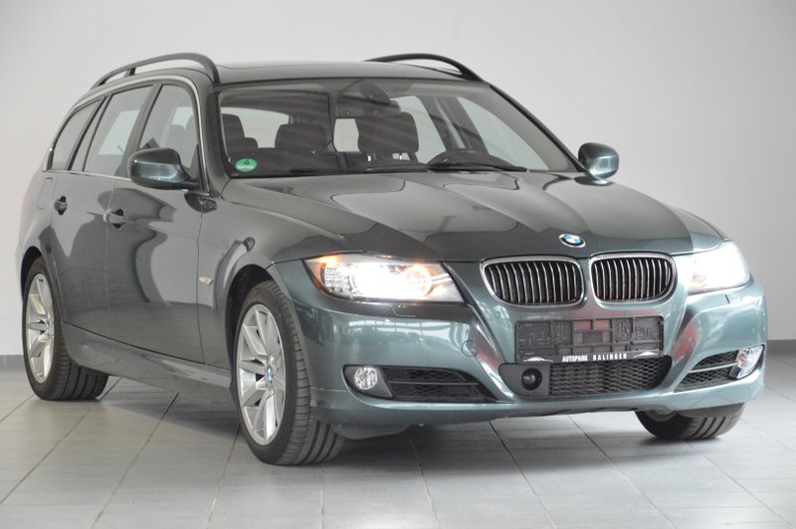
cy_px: 264
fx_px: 2485
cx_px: 398
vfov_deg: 12.2
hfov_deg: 18.2
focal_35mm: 112
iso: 2200
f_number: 5.3
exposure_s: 1/60
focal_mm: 75
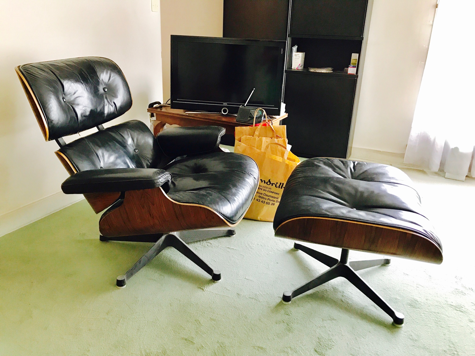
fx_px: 384
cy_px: 178
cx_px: 238
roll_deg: -2.1
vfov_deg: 49.7
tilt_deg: -19.9
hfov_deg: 63.4
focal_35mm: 28
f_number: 1.8
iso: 80
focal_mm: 3.99
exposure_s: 1/17
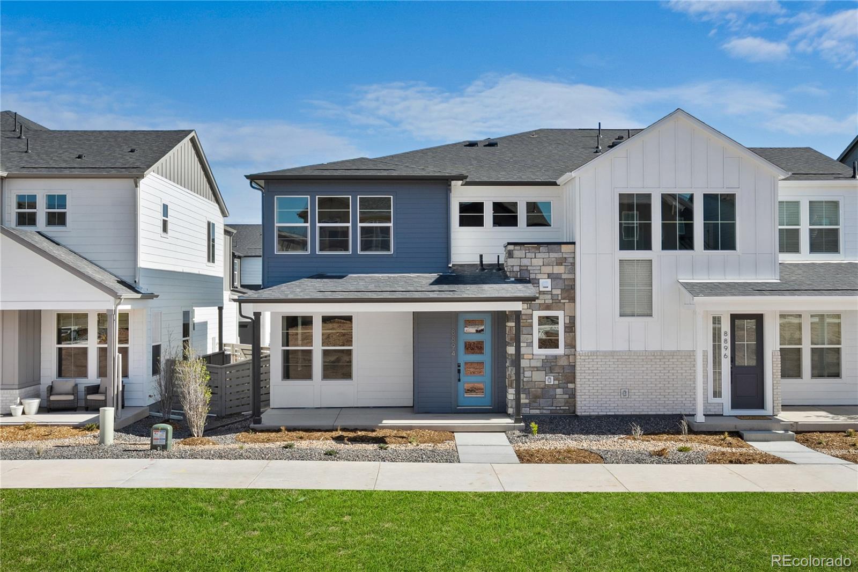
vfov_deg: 43.6
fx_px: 715
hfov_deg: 61.9
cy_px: 286
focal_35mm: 30
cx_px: 429
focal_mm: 20
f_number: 9
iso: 400
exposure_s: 1/125
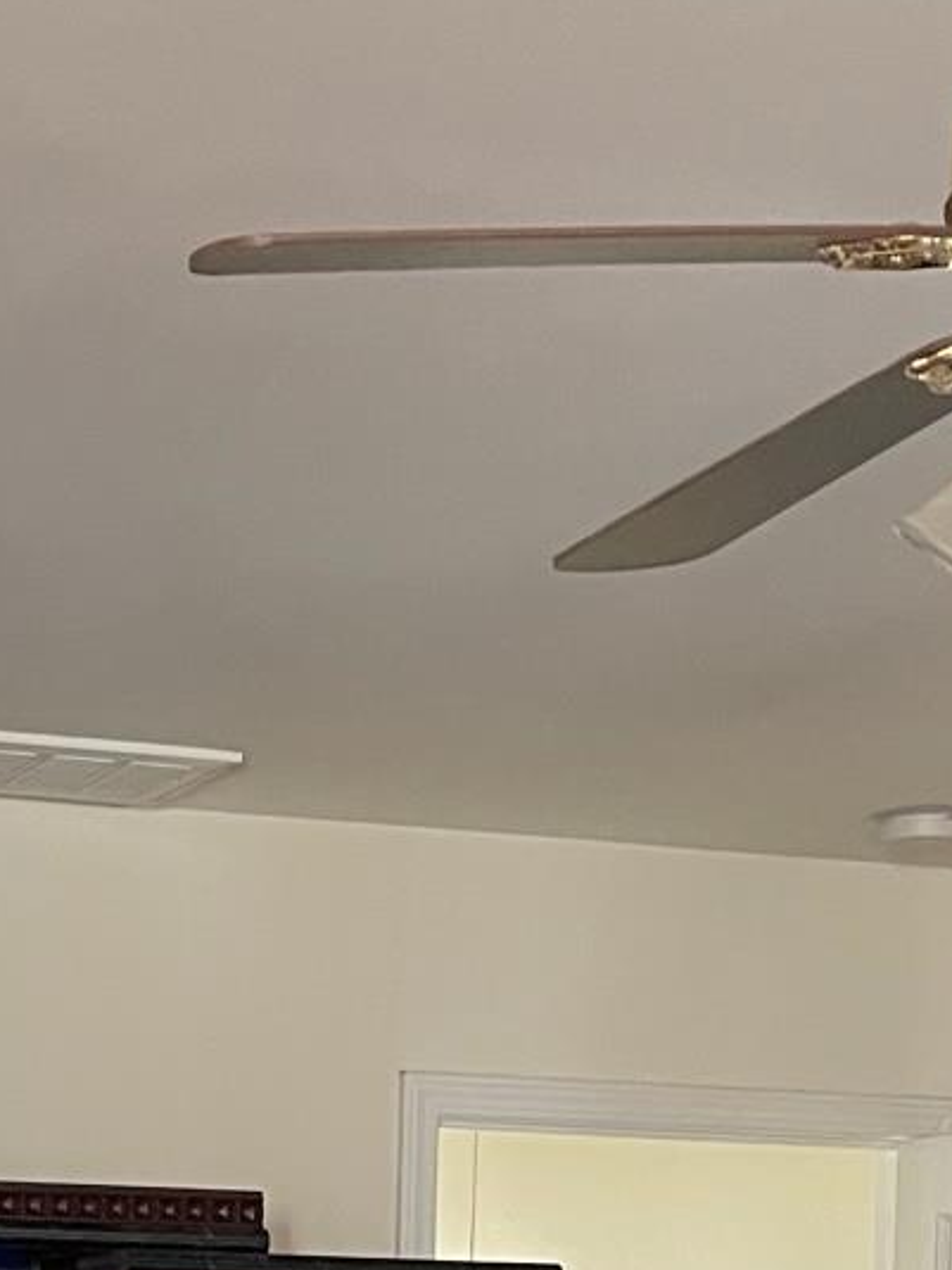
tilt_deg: -3.0
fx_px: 3595
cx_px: 36
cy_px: 1716
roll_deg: -1.3
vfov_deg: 18.4
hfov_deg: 14.9
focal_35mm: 98
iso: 500
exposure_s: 1/60
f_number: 1.6
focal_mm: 5.1
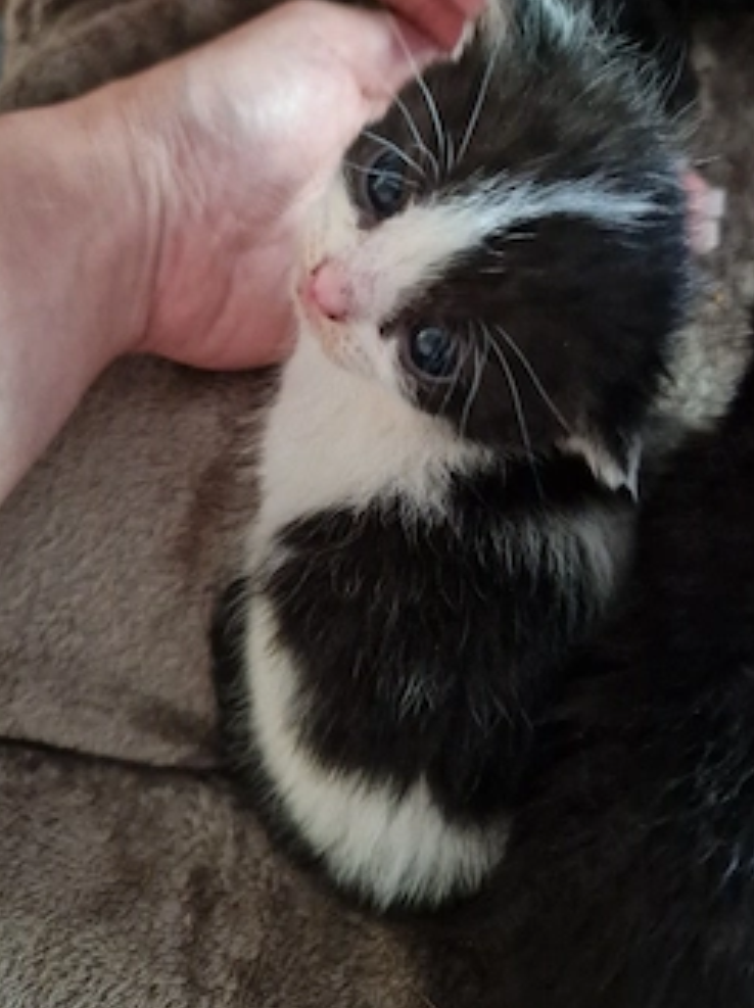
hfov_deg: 49.7
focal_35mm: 28
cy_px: 438
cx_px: 389
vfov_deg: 63.3
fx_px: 815
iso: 1250
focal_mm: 5.4
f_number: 1.8
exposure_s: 1/25
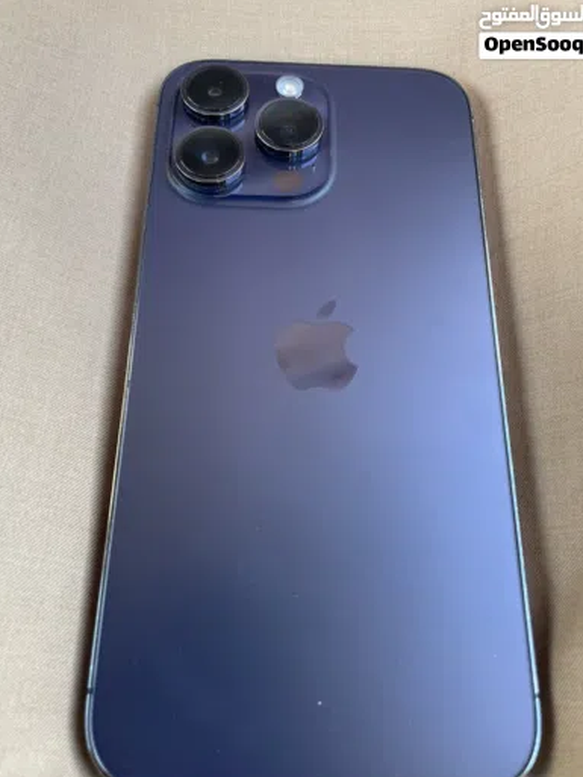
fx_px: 606
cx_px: 292
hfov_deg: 51.4
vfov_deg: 65.3
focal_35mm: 27
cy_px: 402
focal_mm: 4.2
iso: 125
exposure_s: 1/100
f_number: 1.6
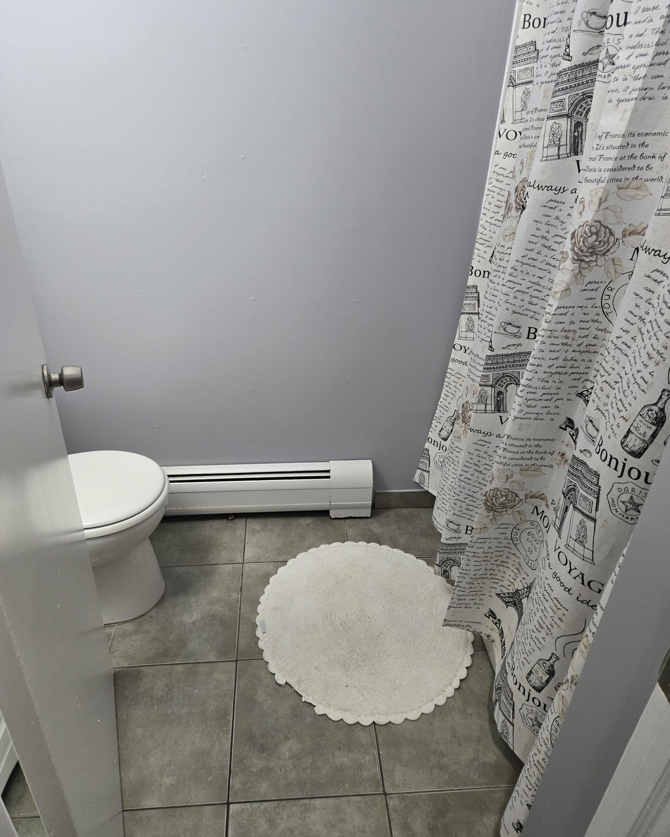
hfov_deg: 58.8
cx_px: 335
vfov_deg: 70.2
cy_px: 397
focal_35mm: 24
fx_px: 595
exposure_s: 1/120
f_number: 1.8
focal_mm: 5.4
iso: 500
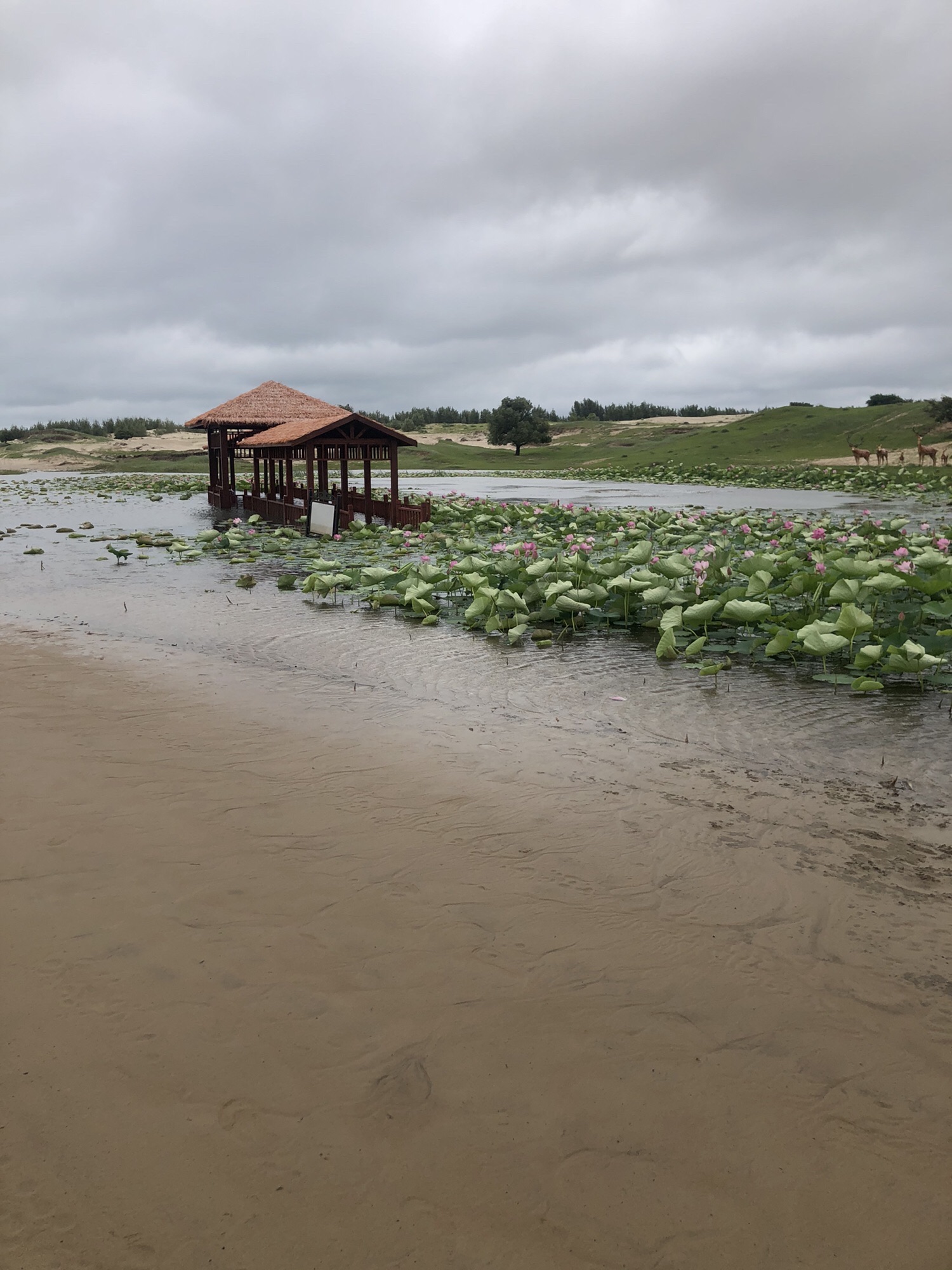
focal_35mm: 28
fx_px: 1027
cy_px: 635
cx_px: 476
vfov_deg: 63.4
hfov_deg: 49.7
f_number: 1.8
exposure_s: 1/2404
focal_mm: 4
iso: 20
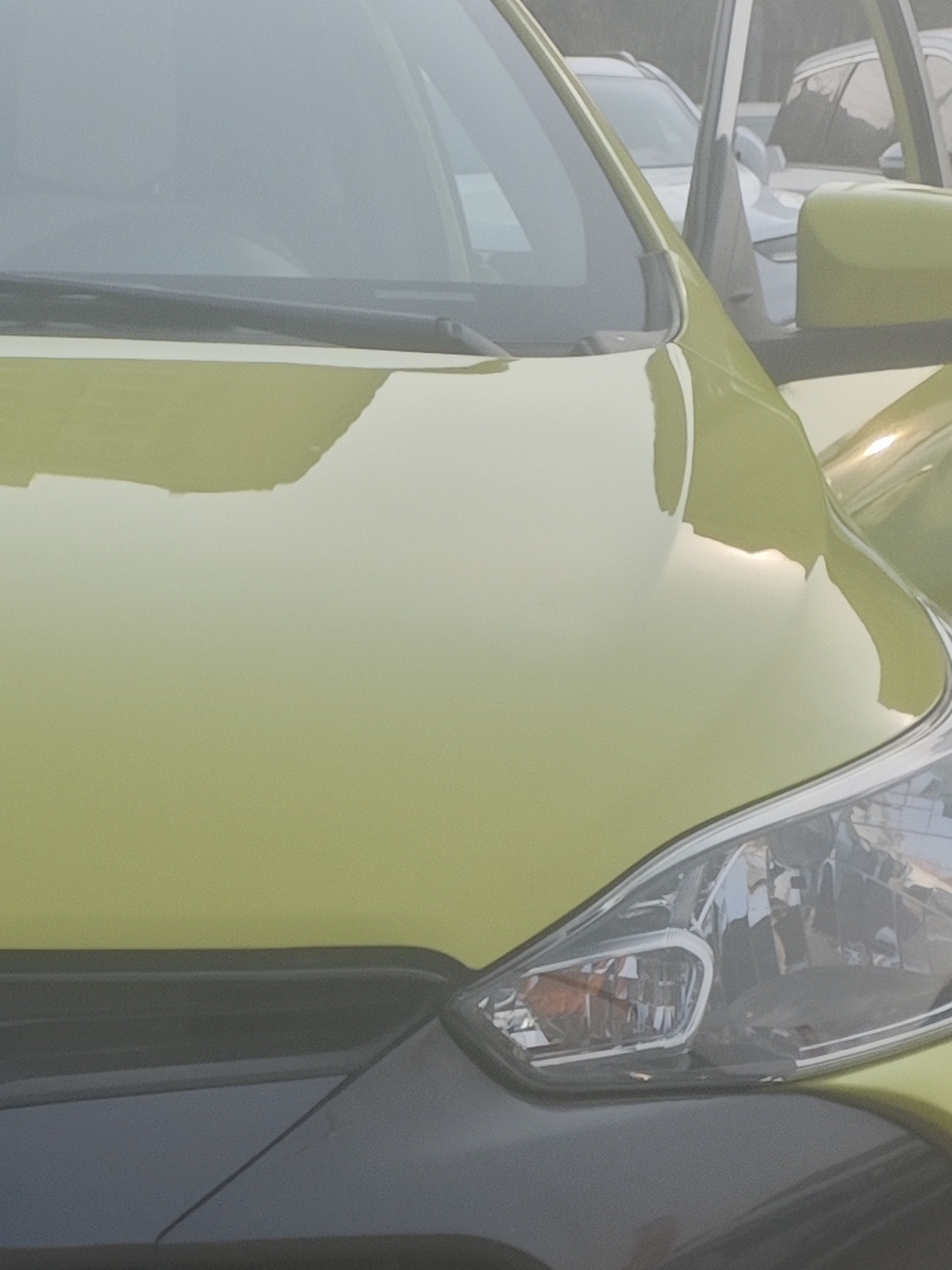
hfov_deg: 14.5
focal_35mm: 98
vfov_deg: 19.5
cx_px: -242
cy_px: 1269
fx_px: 3594
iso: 50
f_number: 1.6
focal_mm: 5.84
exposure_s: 1/5618
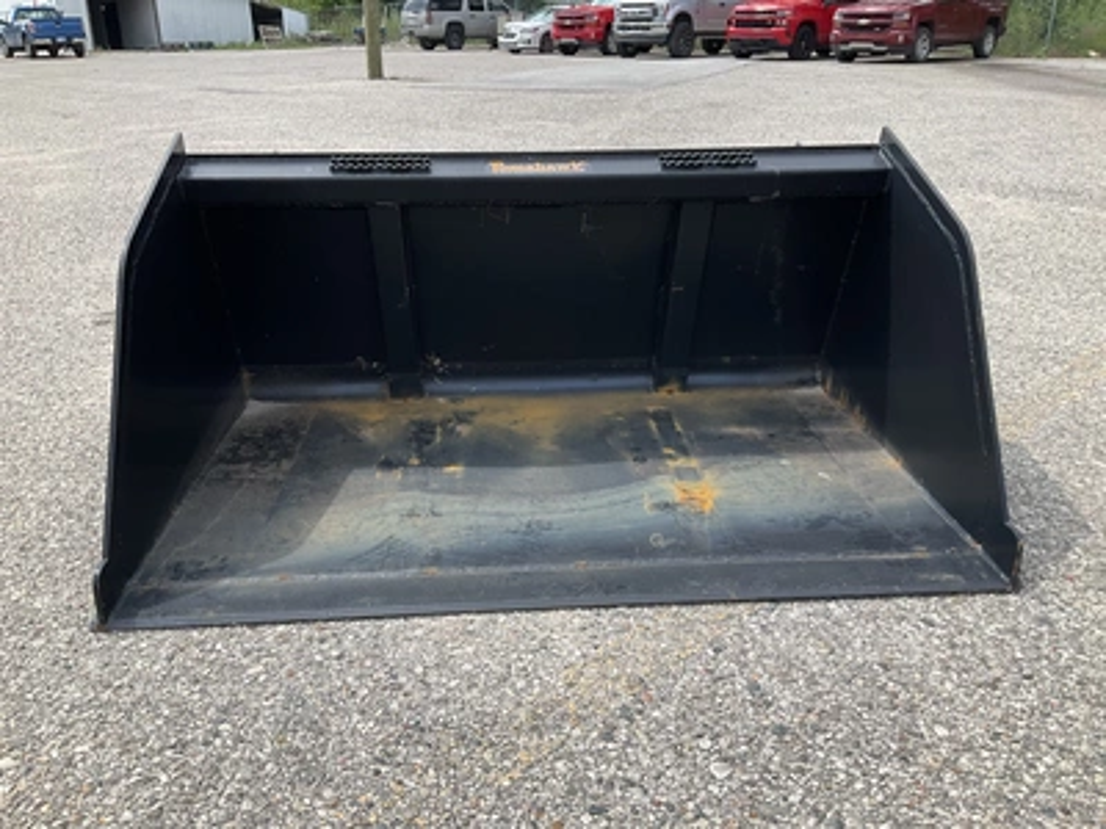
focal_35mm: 29
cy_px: 414
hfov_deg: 61.7
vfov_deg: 48.2
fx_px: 927
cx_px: 553
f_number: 1.8
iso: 25
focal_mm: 3
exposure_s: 1/804
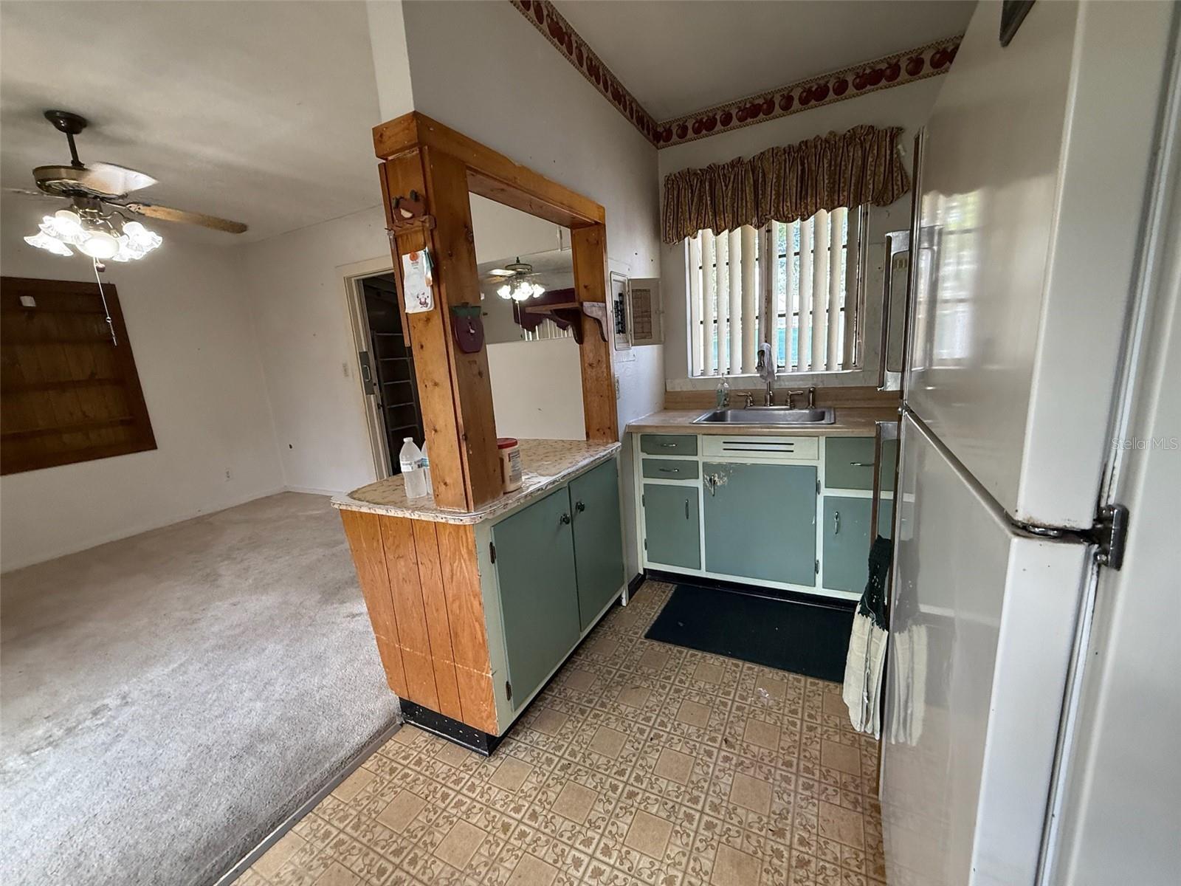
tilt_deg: -10.8
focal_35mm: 14
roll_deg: +3.8
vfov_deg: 85.7
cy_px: 443
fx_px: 478
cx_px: 590
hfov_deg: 102.1
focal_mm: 2.22
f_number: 2.2
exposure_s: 1/120
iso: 400
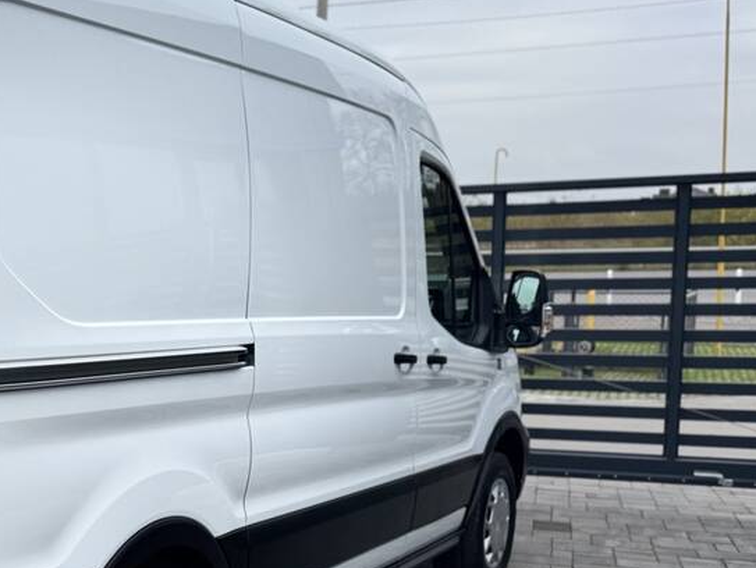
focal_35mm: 53
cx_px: -63
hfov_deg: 32.2
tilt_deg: -7.3
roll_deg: +1.4
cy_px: 388
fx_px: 1158
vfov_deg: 27.4
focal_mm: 6.76
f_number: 1.78
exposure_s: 1/1869
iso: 80
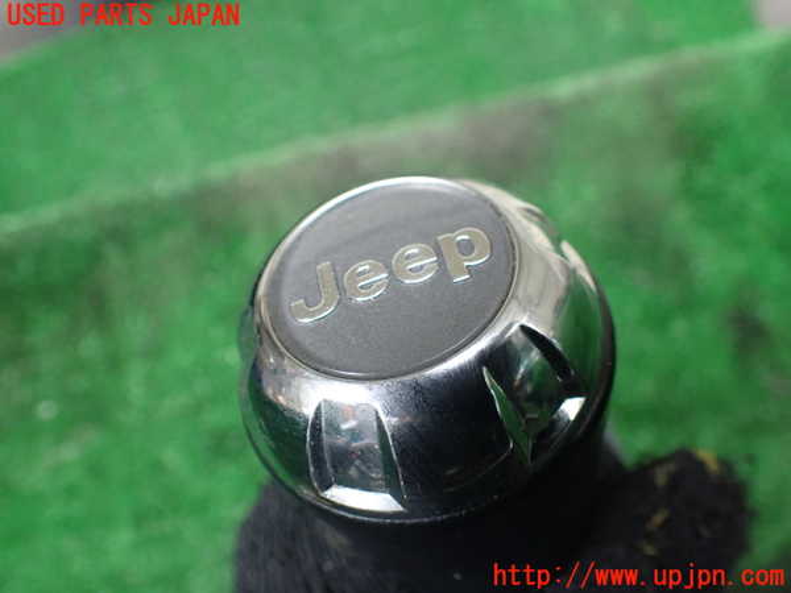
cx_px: 396
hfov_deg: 60.0
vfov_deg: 46.8
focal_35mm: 30
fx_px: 686
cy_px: 296
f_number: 2.3
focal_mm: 5.4
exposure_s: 1/80
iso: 800
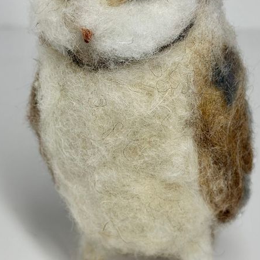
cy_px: 119
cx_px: 131
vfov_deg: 18.9
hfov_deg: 18.9
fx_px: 782
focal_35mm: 92
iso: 100
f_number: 1.78
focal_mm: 6.86
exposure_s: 1/803
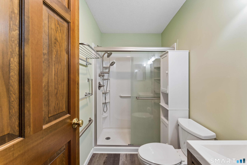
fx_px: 96
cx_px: 124
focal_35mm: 14
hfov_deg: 104.3
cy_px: 82
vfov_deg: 81.2
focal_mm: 14
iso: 400
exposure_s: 1/3.33
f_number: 13
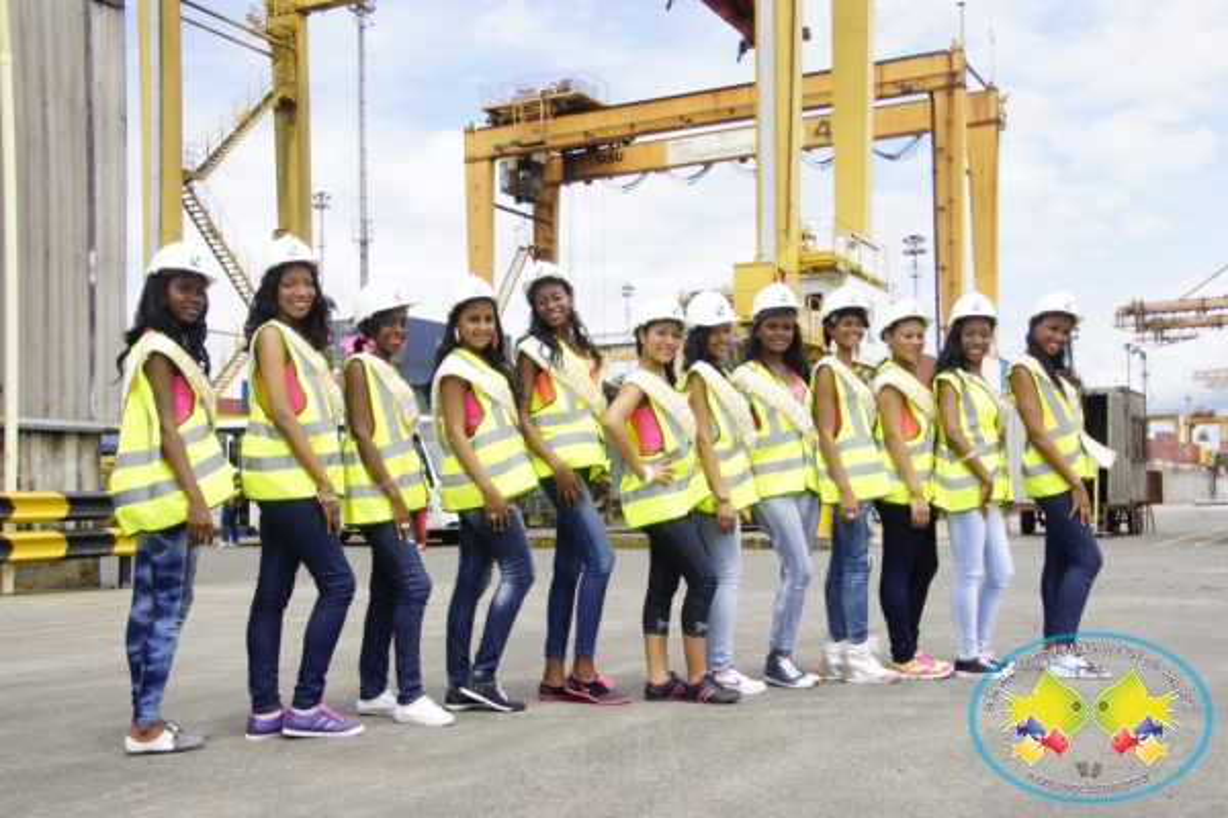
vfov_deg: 34.2
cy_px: 409
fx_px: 1330
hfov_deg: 49.6
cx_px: 614
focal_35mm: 39
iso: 200
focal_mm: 26
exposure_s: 1/320
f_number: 8
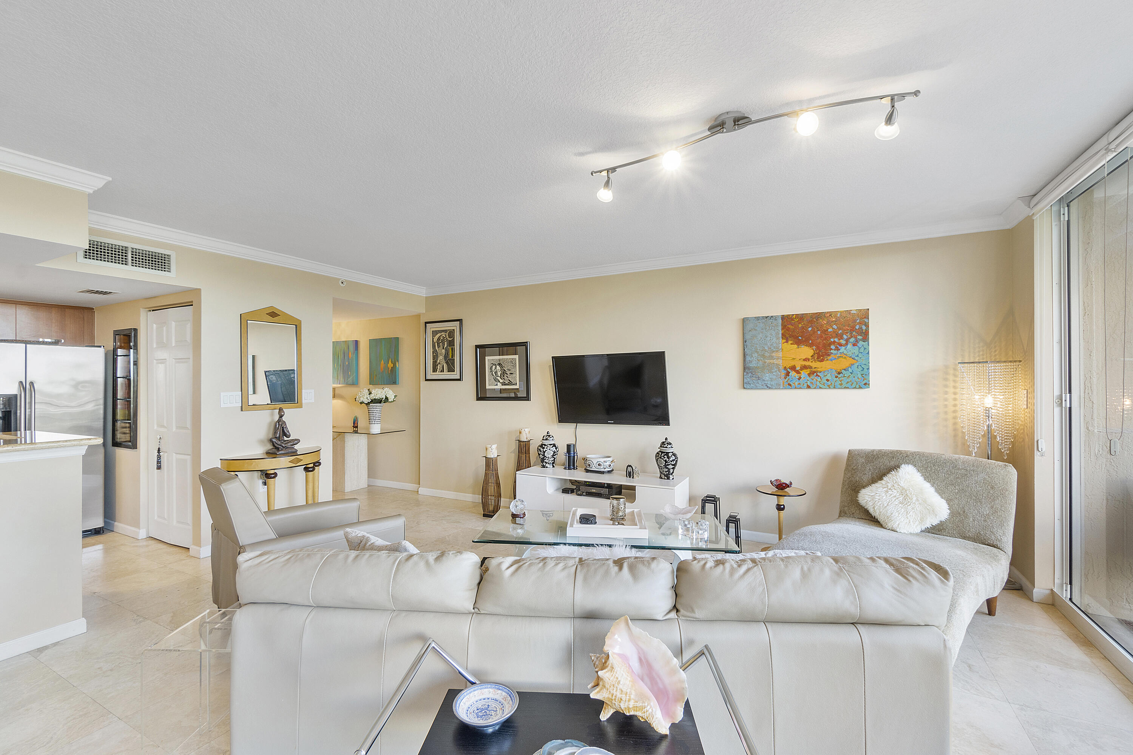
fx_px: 472
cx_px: 566
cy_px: 378
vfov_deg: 77.3
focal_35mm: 15
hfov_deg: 100.4
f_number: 11
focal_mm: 10
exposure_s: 1/2.5
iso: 160
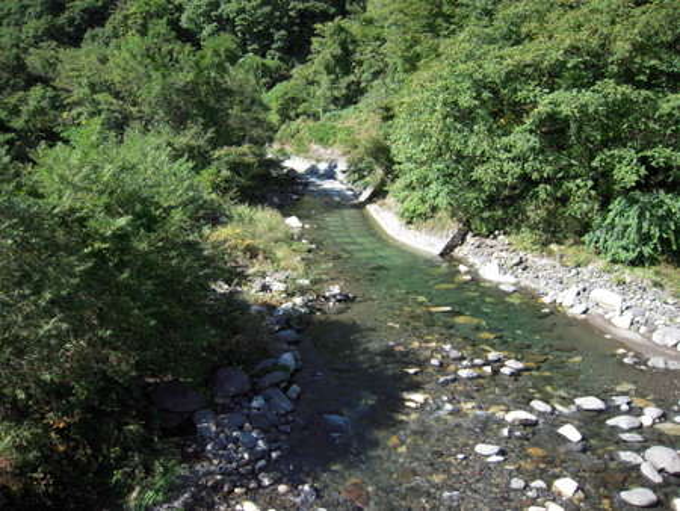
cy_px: 256
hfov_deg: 63.4
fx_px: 550
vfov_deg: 49.8
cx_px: 340
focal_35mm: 28
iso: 100
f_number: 2.7
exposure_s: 1/400
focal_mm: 5
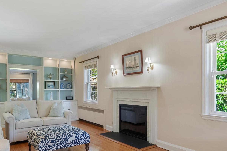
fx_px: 170
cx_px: 106
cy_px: 92
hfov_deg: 67.3
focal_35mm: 27
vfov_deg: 47.6
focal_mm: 16
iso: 200
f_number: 8
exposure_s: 1/2.5
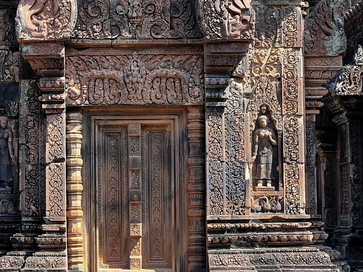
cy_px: 146
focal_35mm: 105
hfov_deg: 18.7
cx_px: 127
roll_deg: +0.8
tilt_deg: +3.8
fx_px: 1101
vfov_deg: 14.1
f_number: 2.8
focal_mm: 9
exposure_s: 1/99
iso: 40
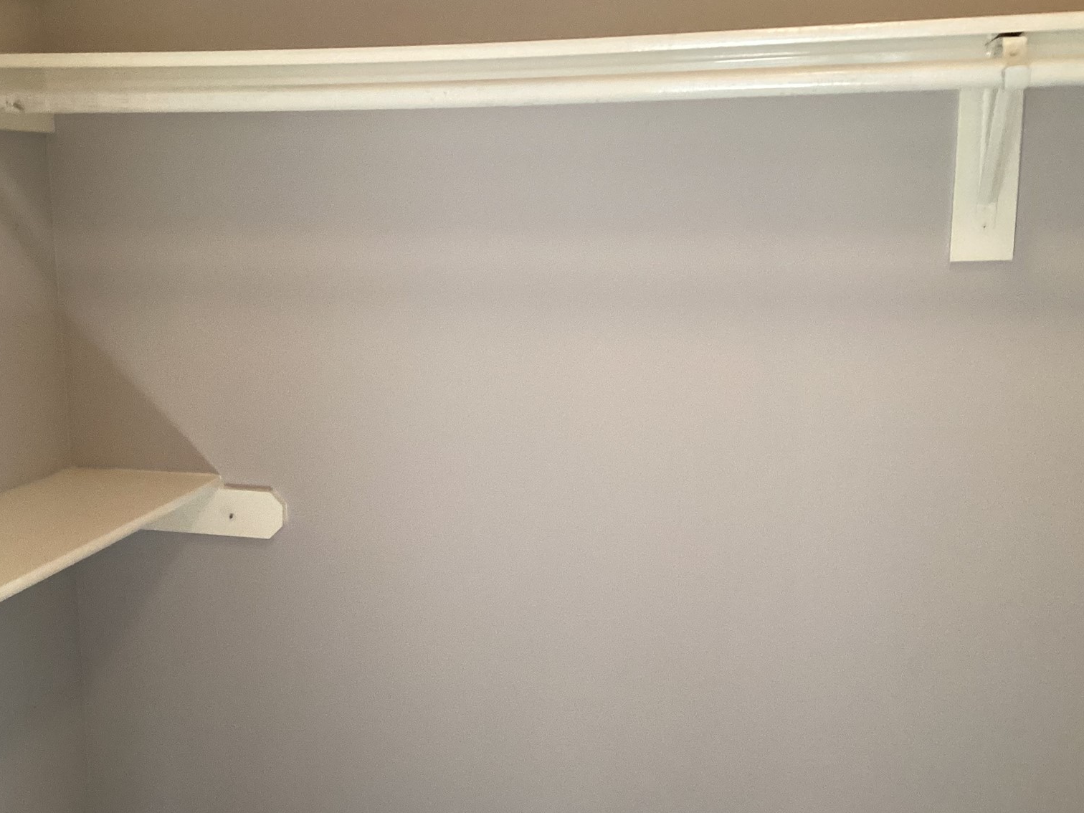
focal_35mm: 42
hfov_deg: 44.4
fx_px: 1315
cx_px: 409
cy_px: 465
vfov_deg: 34.3
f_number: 2.4
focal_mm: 3.3
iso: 320
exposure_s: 1/60
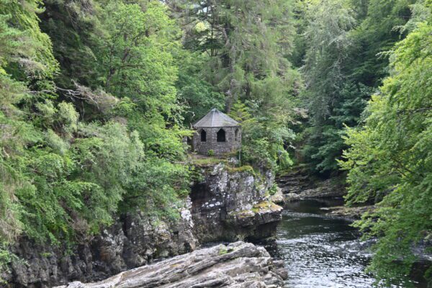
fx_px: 1260
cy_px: 144
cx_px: 216
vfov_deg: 13.0
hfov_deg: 19.5
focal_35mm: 105
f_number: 4.5
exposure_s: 1/250
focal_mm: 70
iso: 280
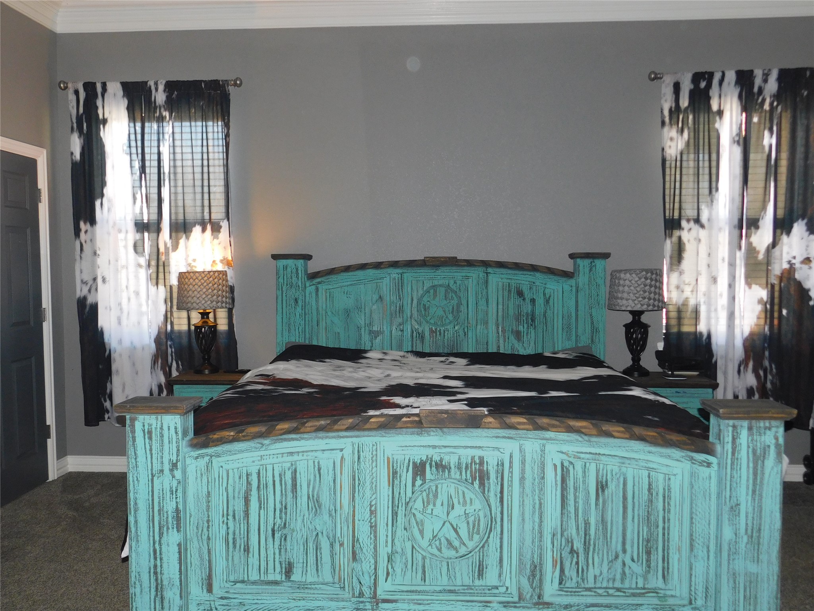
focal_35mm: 30
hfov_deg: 60.0
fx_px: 705
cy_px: 306
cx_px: 407
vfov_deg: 46.8
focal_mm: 5.3
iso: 200
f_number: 3.2
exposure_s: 1/30
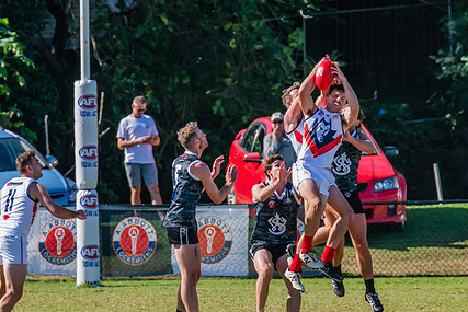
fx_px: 11495
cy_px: 177
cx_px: 295
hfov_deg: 2.3
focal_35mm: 884
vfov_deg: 1.6
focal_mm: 600
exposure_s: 1/1600
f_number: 10
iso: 1600
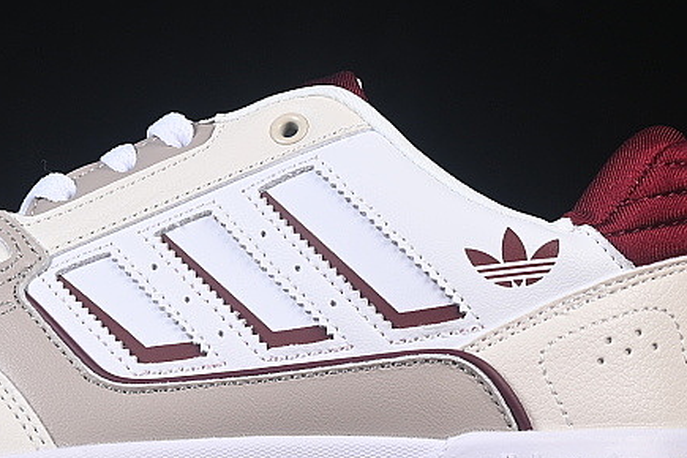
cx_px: 166
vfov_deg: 7.4
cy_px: 212
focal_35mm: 186
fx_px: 3549
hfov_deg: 11.0
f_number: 8
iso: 160
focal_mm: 50
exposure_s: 1/80
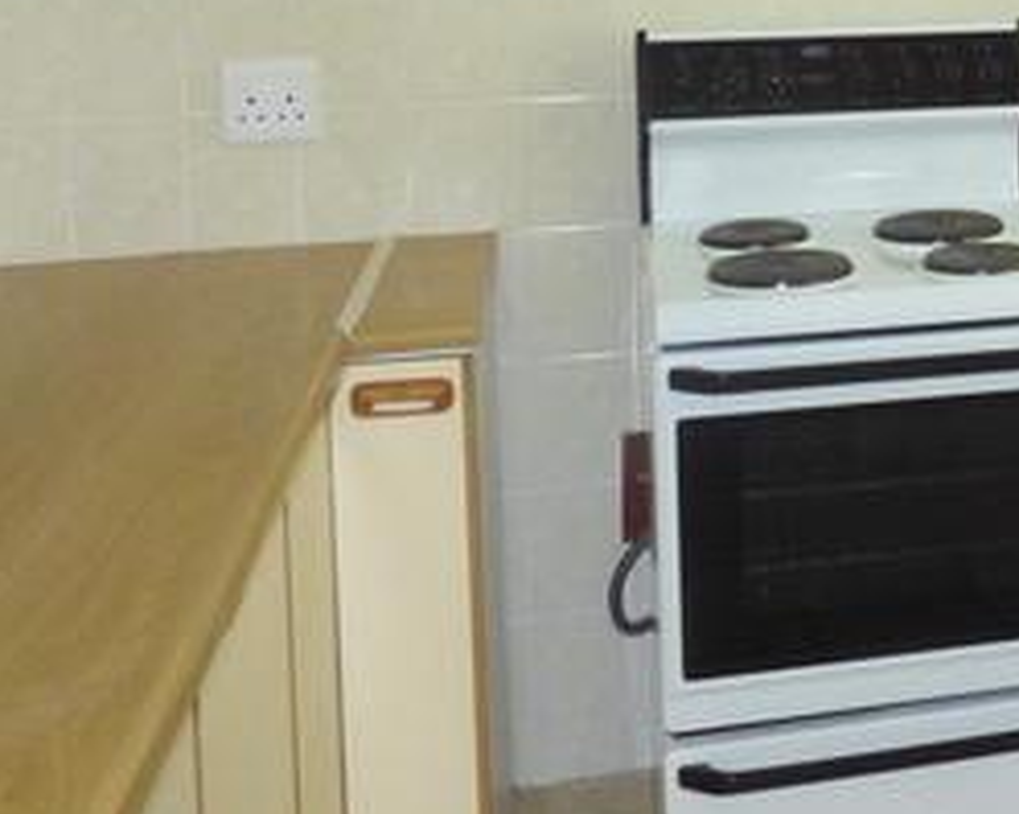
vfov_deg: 23.2
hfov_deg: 26.6
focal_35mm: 63
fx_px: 1898
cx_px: 1229
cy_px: -4
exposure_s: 1/60
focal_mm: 3.58
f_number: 4.5
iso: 400
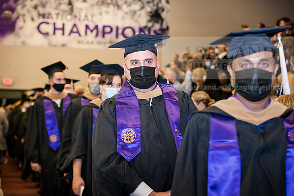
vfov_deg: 18.2
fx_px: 613
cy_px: 98
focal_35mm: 75
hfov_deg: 27.0
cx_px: 147
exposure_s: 1/200
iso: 2000
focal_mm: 75
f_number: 4
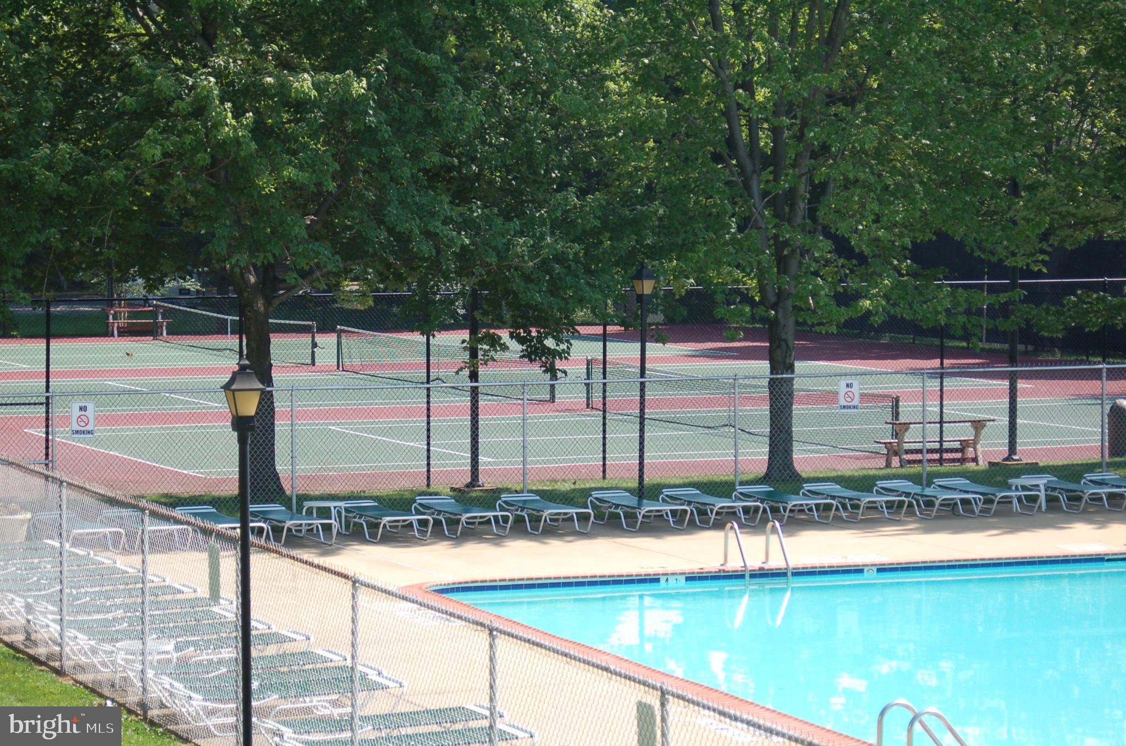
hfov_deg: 17.1
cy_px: 373
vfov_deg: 11.4
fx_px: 3747
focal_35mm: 120
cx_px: 563
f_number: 6.3
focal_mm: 80
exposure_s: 1/640
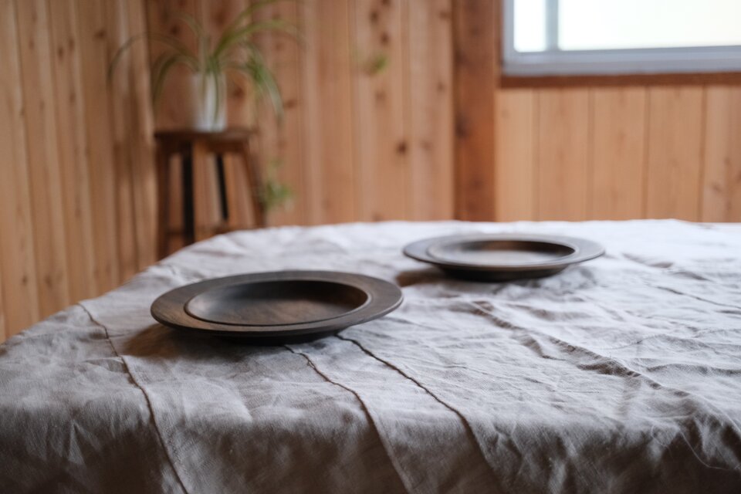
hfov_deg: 43.6
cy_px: 247
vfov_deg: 29.9
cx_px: 370
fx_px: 926
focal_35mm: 45
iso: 1600
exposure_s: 1/100
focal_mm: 30
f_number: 2.8
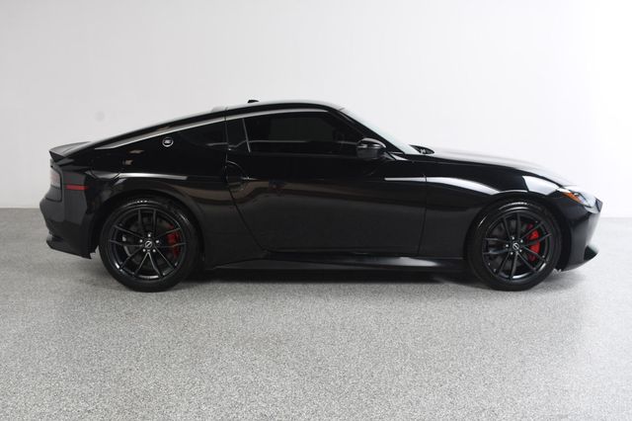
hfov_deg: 57.2
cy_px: 210
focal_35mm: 33
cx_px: 316
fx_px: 579
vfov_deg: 39.9
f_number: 7.1
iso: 100
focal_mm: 22
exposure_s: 1/160
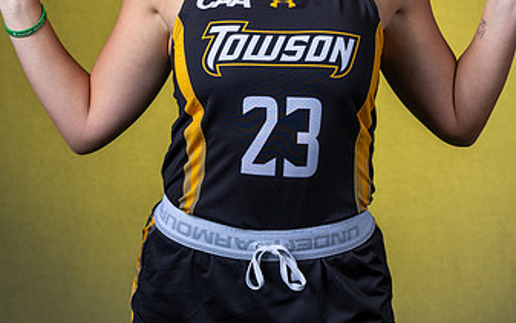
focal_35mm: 131
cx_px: 302
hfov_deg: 15.9
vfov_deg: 10.0
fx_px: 1843
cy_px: 20
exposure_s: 1/200
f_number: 7.1
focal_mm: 57
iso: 100
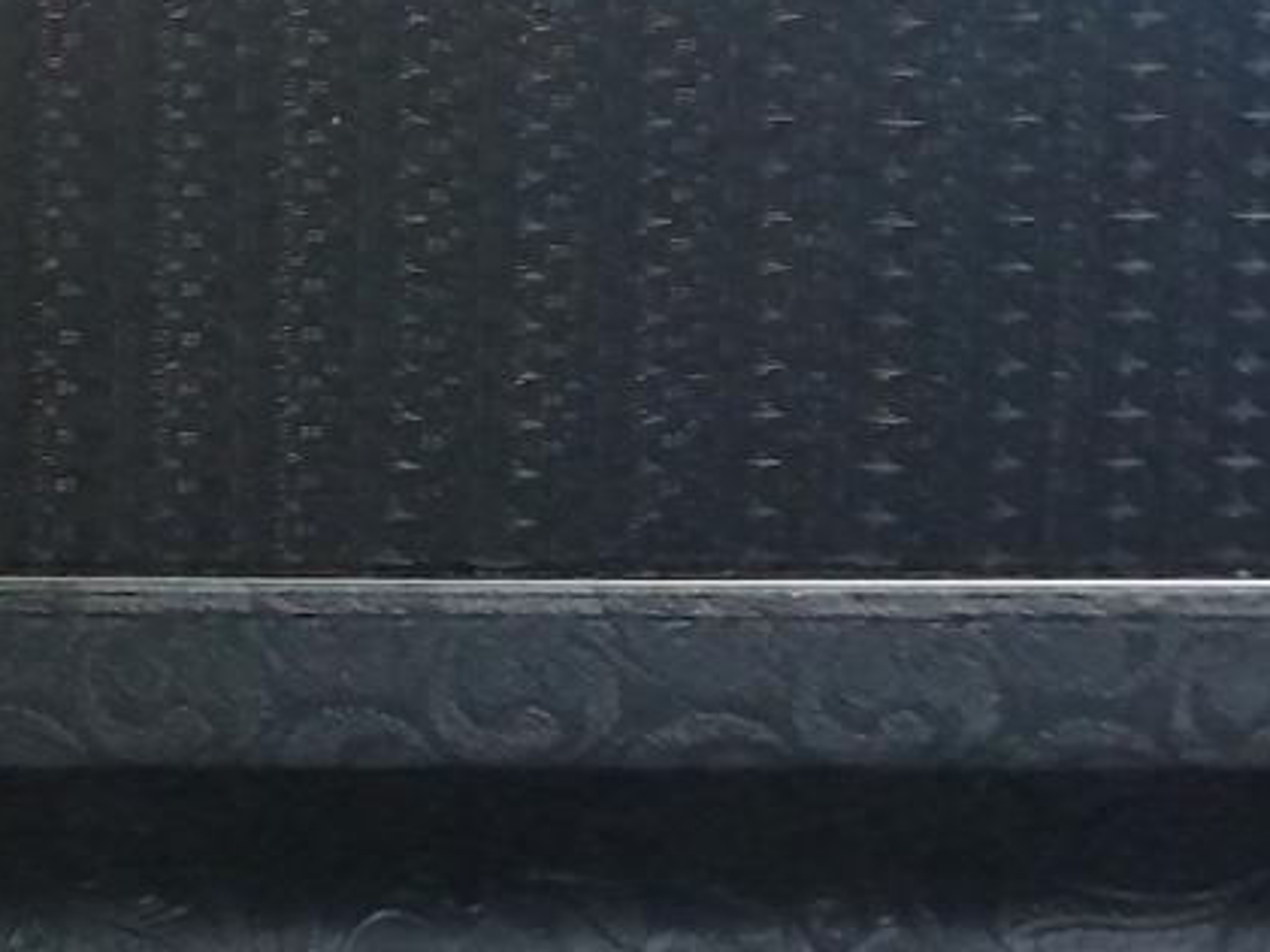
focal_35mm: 99
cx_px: -30
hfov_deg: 19.2
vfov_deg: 14.4
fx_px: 3632
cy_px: -233
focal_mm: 3.46
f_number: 1.8
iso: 200
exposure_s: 1/33.3
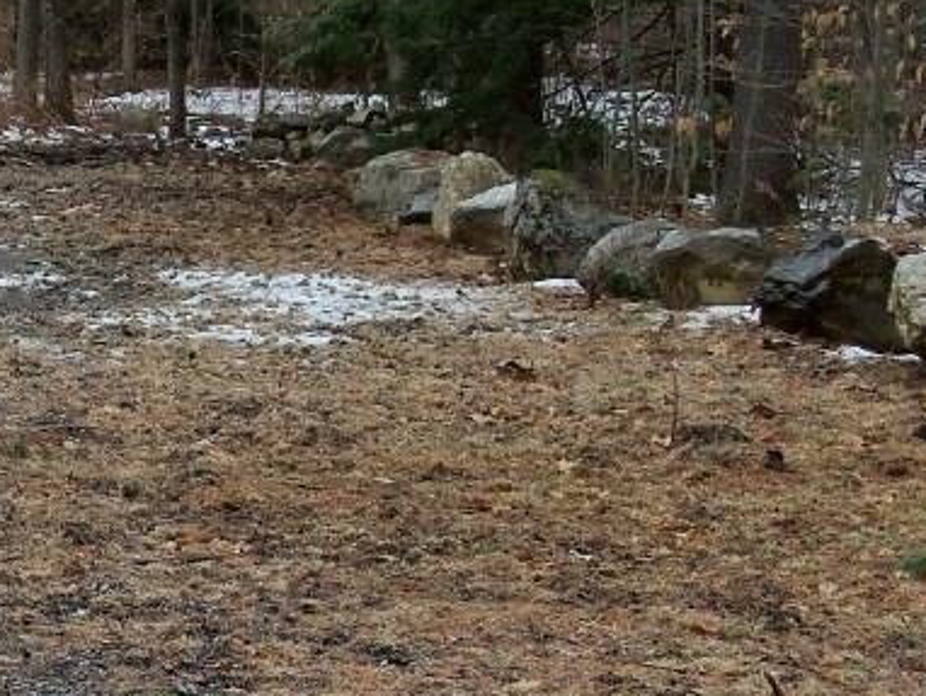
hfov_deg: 14.1
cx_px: -284
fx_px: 3587
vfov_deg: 11.1
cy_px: 441
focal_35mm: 134
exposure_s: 1/80
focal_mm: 8.8
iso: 80
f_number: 3.8
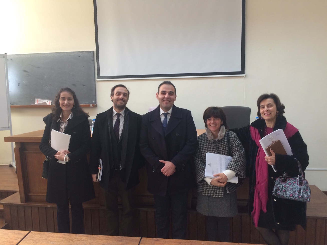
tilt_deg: -5.0
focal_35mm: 29
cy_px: 122
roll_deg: +1.3
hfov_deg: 61.7
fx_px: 274
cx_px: 164
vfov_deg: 48.2
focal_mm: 4.15
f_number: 2.2
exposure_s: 1/33
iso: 64
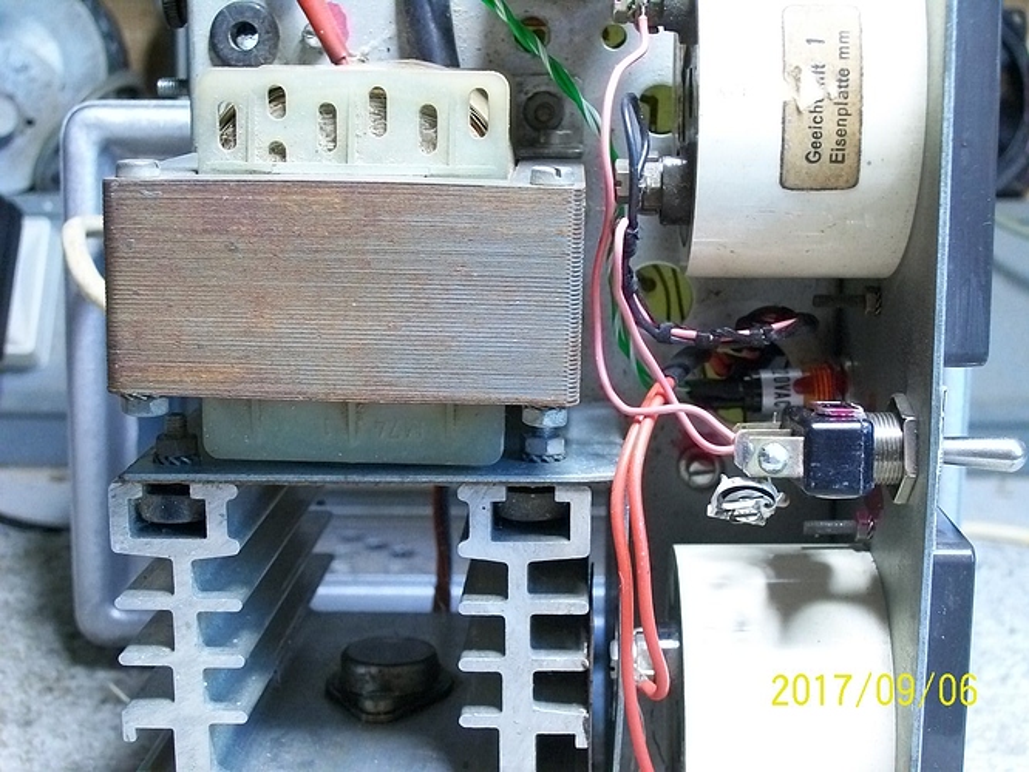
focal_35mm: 56
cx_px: 514
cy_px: 386
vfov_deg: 26.1
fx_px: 1665
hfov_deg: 34.3
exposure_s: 1/5
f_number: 3.4
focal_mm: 9.4
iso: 195
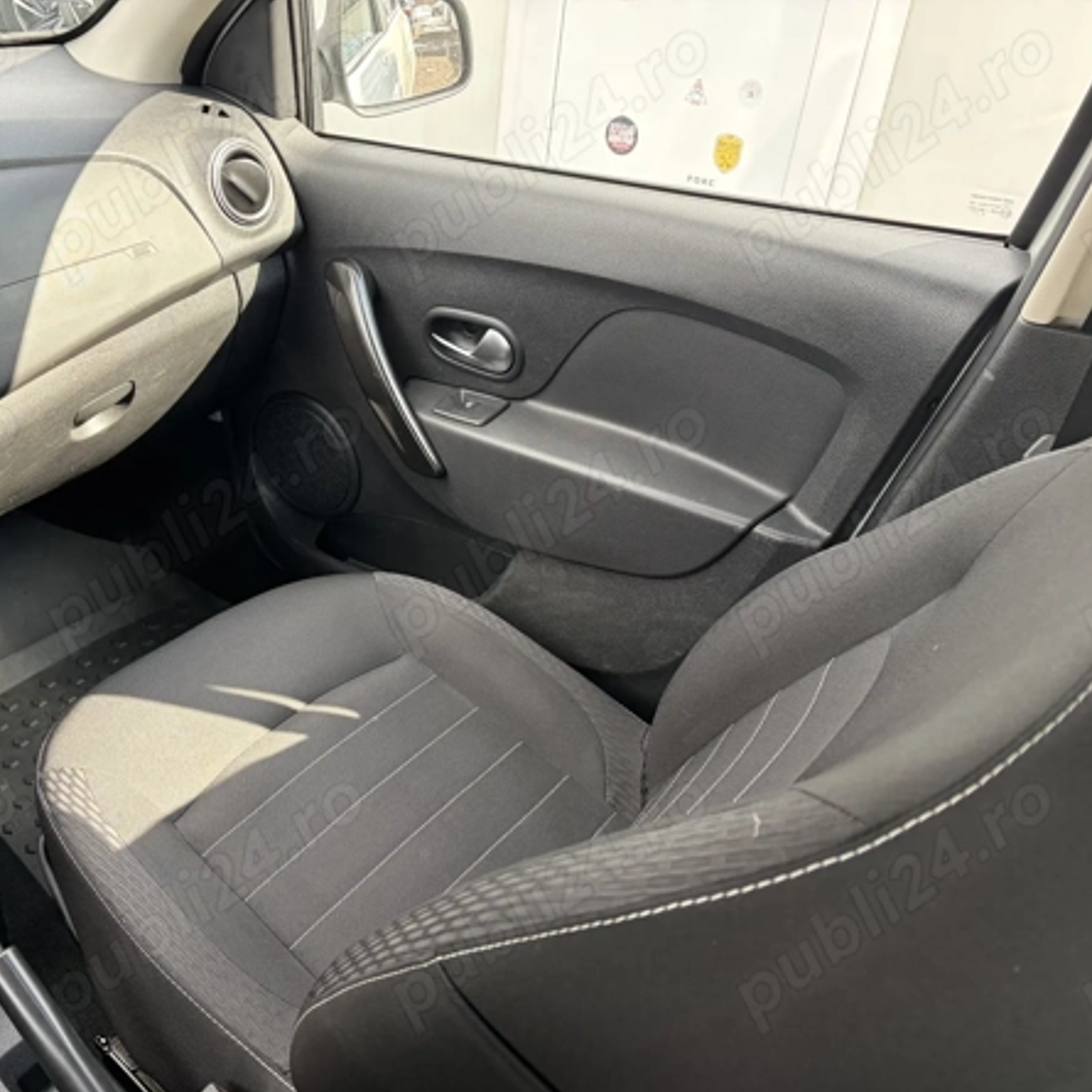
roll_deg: -1.1
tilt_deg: -34.2
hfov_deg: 51.7
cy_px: 550
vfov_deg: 52.5
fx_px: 1106
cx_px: 375
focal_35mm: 31
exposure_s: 1/222
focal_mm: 5.96
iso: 100
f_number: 1.6
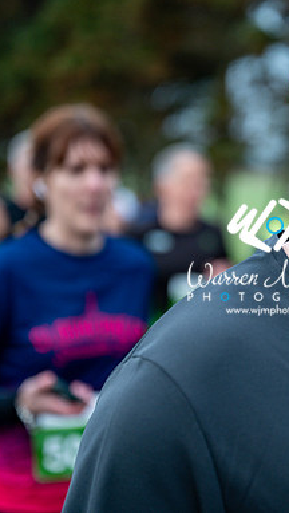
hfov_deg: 10.9
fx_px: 1509
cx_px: 274
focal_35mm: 111
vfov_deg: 19.3
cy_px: 255
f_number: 2.8
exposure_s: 1/1250
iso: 500
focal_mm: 70
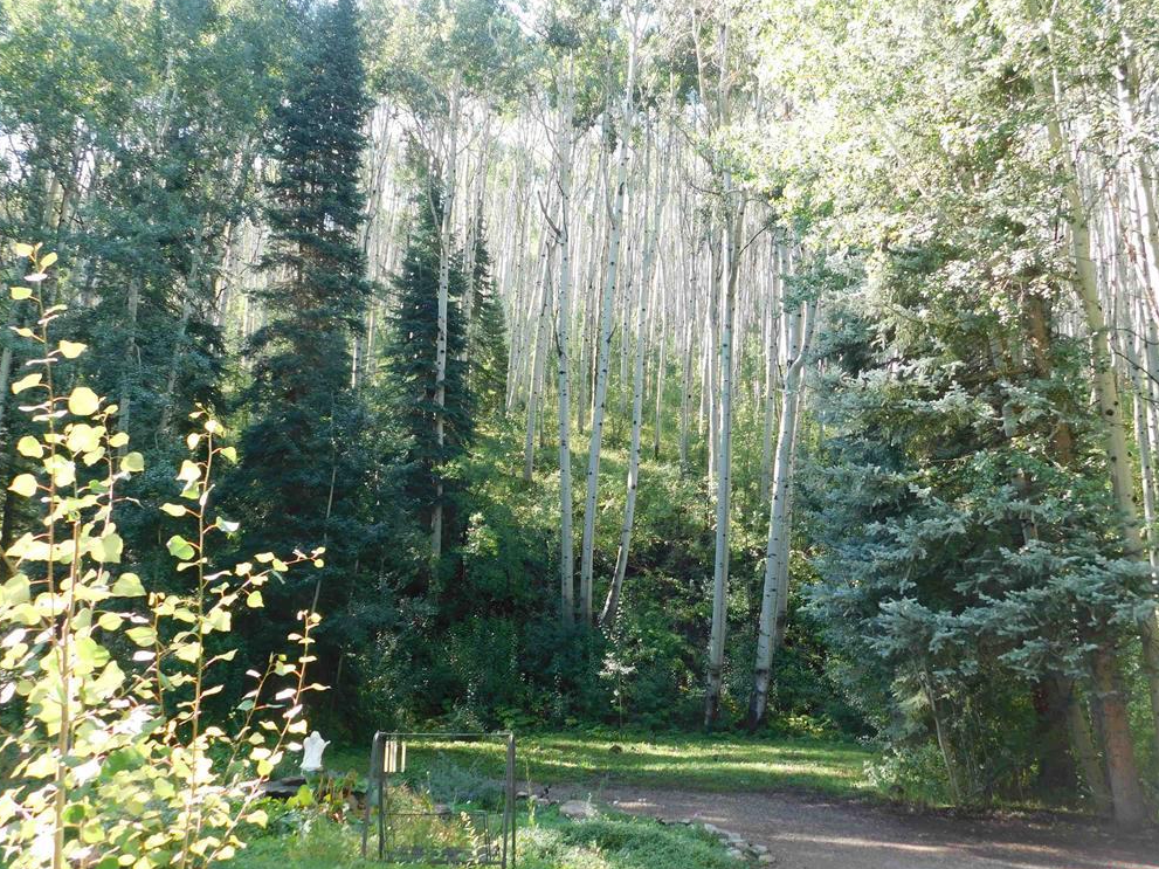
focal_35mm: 31
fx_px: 1038
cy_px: 430
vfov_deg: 45.4
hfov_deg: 58.3
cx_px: 563
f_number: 3.2
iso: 125
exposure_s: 1/100
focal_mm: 5.3
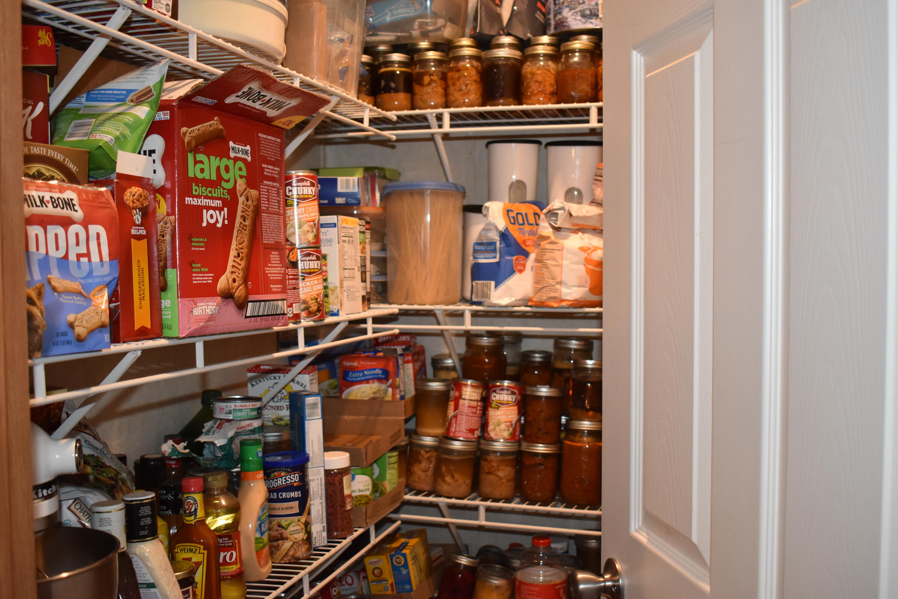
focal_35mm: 36
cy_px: 300
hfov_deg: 53.1
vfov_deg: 36.9
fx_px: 898
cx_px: 449
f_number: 4
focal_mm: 24
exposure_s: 1/60
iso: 1400
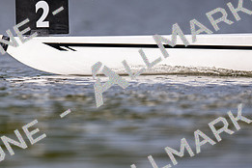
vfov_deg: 1.0
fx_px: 9344
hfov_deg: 1.5
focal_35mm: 1335
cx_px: 9
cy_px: 16
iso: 220
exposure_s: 1/2500
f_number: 4
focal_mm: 600
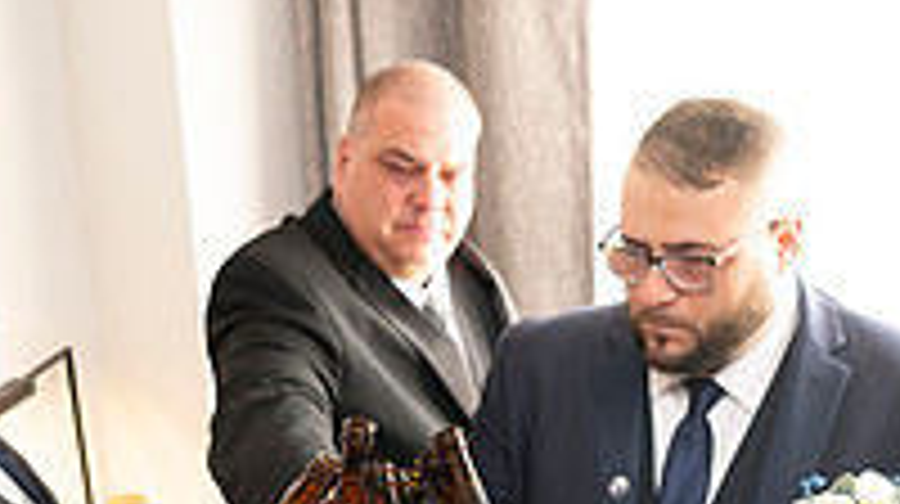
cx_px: 531
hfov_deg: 28.9
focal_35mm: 73
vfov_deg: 15.7
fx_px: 1740
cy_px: 634
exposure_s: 1/100
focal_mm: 24
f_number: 2.8
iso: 800
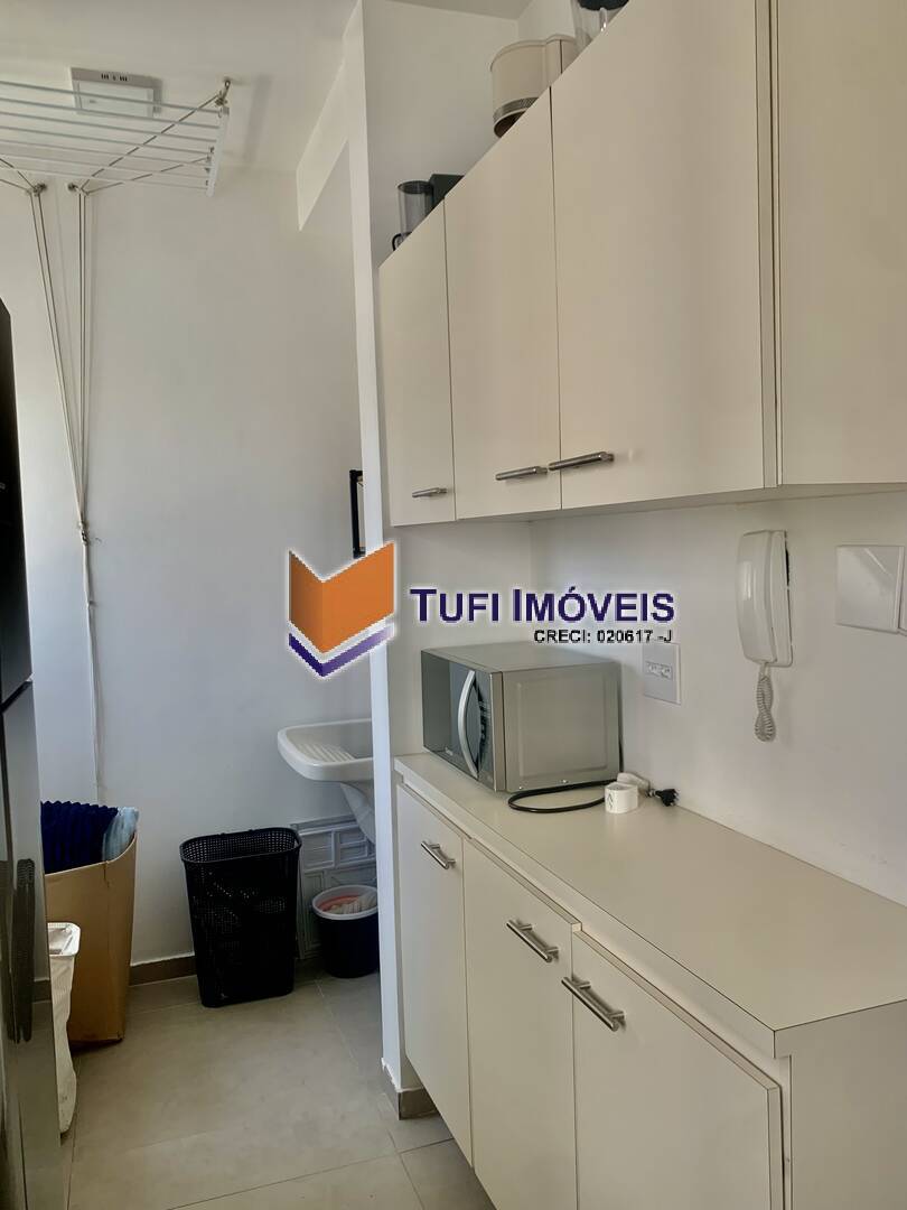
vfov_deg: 67.3
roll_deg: +2.8
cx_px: 454
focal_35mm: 26
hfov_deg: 53.1
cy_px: 605
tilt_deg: -3.2
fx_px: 908
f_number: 1.8
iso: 50
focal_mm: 4.25
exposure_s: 1/122
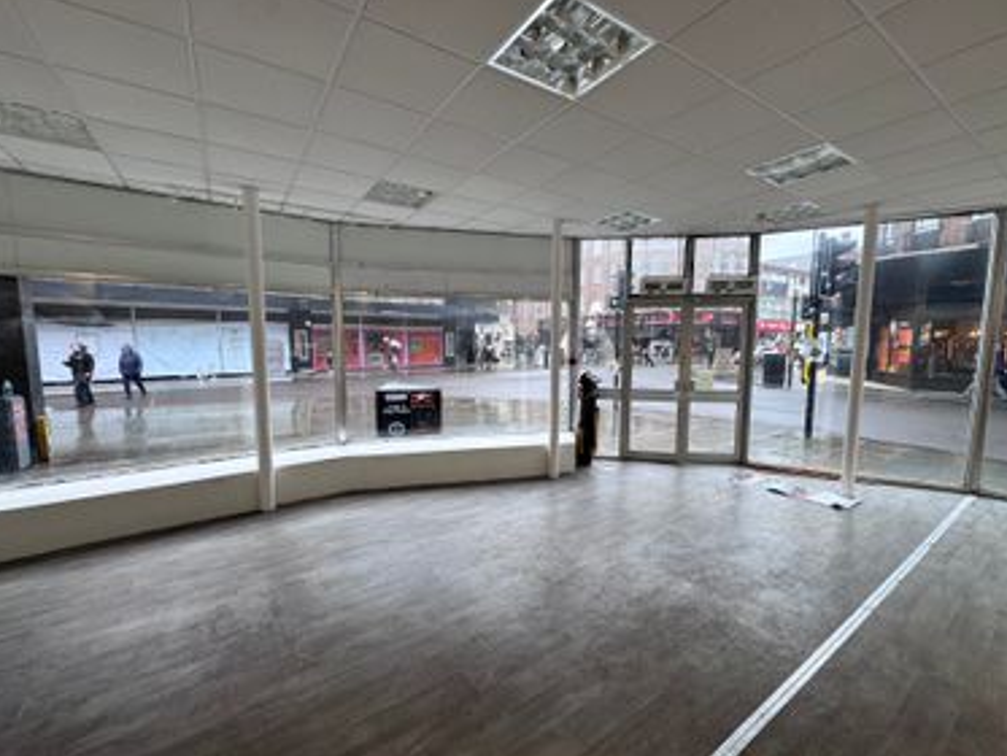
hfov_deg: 98.1
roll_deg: -1.0
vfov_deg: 81.8
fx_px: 436
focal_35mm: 15
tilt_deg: -5.7
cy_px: 386
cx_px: 518
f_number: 2.2
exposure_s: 1/100
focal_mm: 2.22
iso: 40
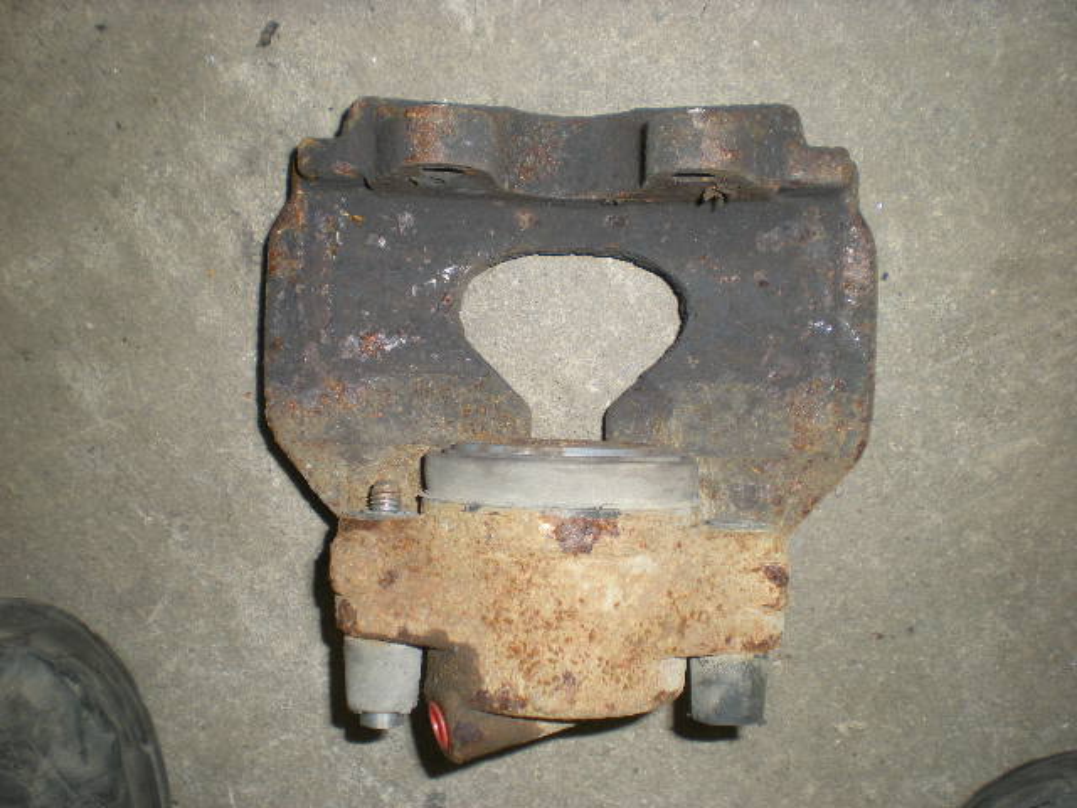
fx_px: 1182
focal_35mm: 38
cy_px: 404
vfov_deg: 37.7
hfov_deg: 49.0
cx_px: 538
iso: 74
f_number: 3.1
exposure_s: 1/60
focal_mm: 6.3
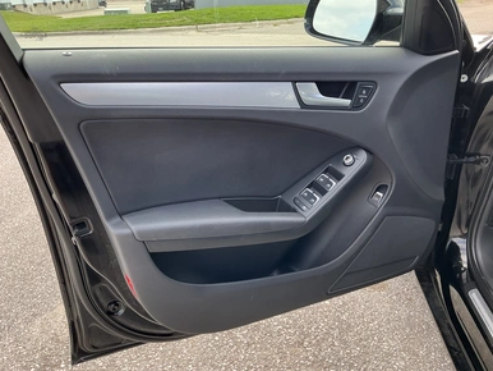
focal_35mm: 29
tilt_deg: -22.8
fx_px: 413
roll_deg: +3.3
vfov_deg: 48.3
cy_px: 182
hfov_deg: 61.6
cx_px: 250
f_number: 1.8
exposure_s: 1/158
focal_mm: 3
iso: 20
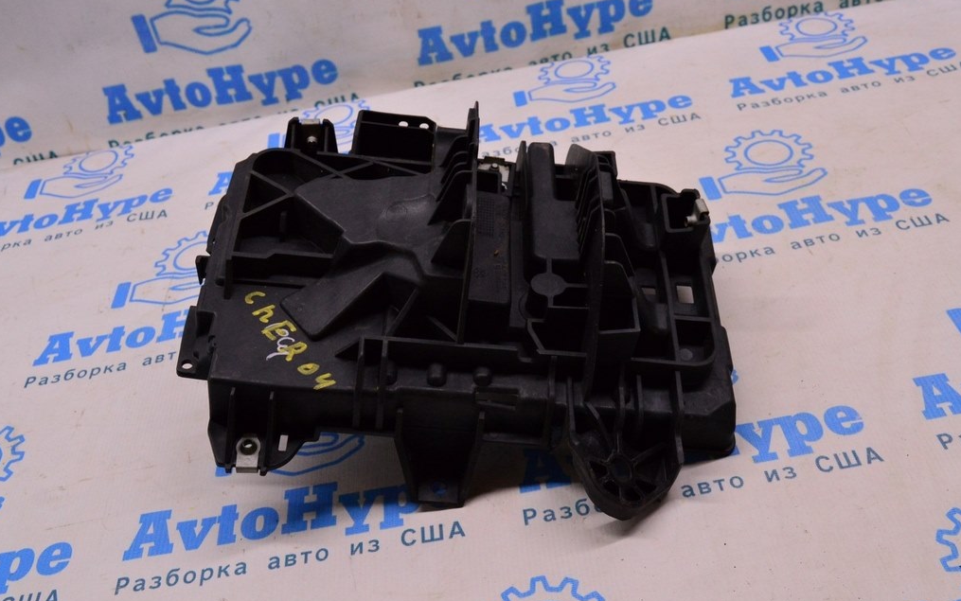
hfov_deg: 50.9
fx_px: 1009
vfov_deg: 33.2
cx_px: 479
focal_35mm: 39
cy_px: 300
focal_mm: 25
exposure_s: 1/125
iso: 1600
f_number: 8
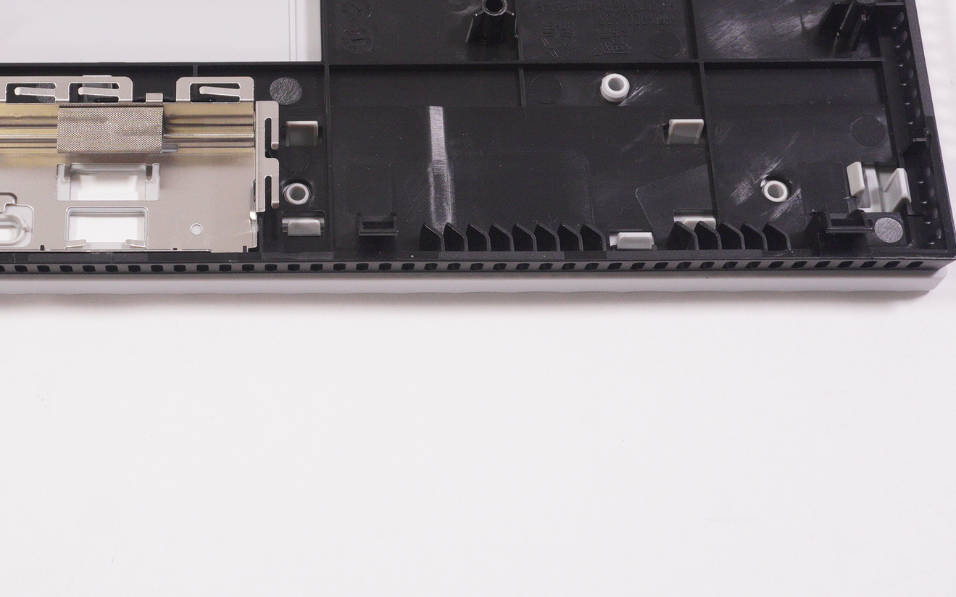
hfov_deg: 24.3
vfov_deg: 15.3
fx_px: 2187
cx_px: 191
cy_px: 39
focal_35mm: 84
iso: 1000
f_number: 7.1
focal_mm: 29
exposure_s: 1/200
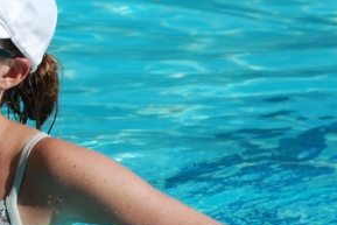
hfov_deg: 4.0
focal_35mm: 506
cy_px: 6
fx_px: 4737
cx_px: -213
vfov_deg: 2.7
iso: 100
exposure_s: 1/500
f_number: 5.6
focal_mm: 95
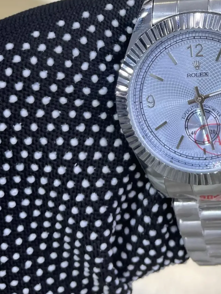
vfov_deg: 30.3
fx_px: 502
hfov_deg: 23.9
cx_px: 215
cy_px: -3
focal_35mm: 59
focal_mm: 5.1
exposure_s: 1/100
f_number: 1.6
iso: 80
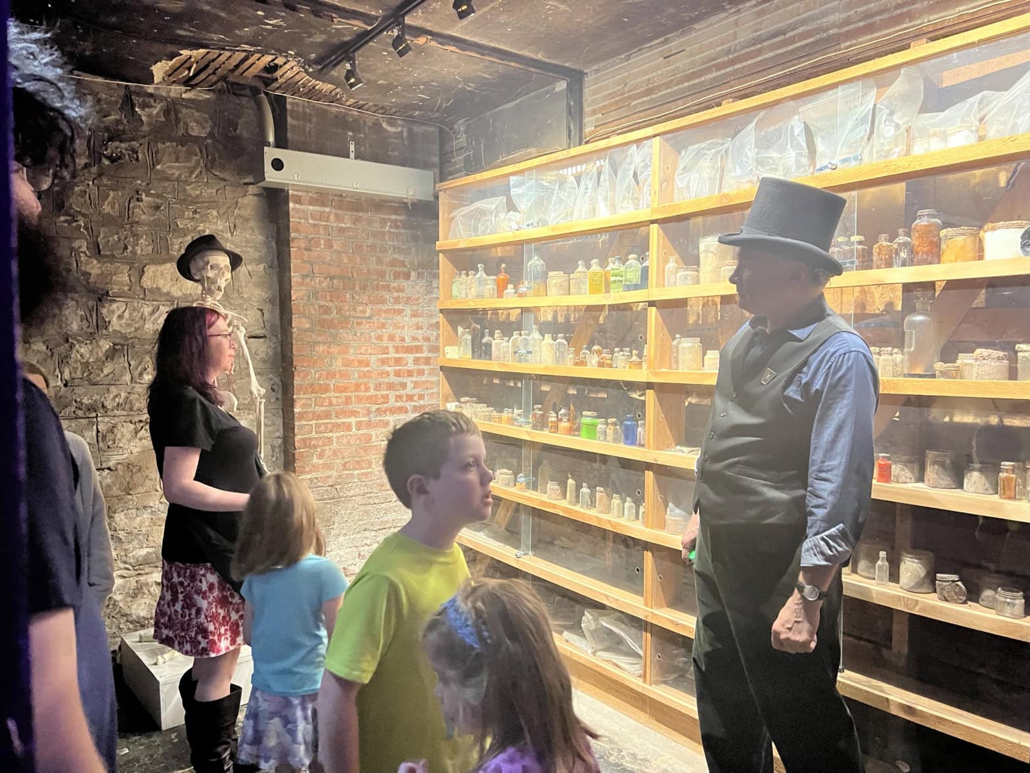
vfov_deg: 53.1
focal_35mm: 26
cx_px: 515
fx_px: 774
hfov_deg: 67.3
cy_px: 386
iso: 500
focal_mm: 5.7
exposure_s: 1/40
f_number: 1.5
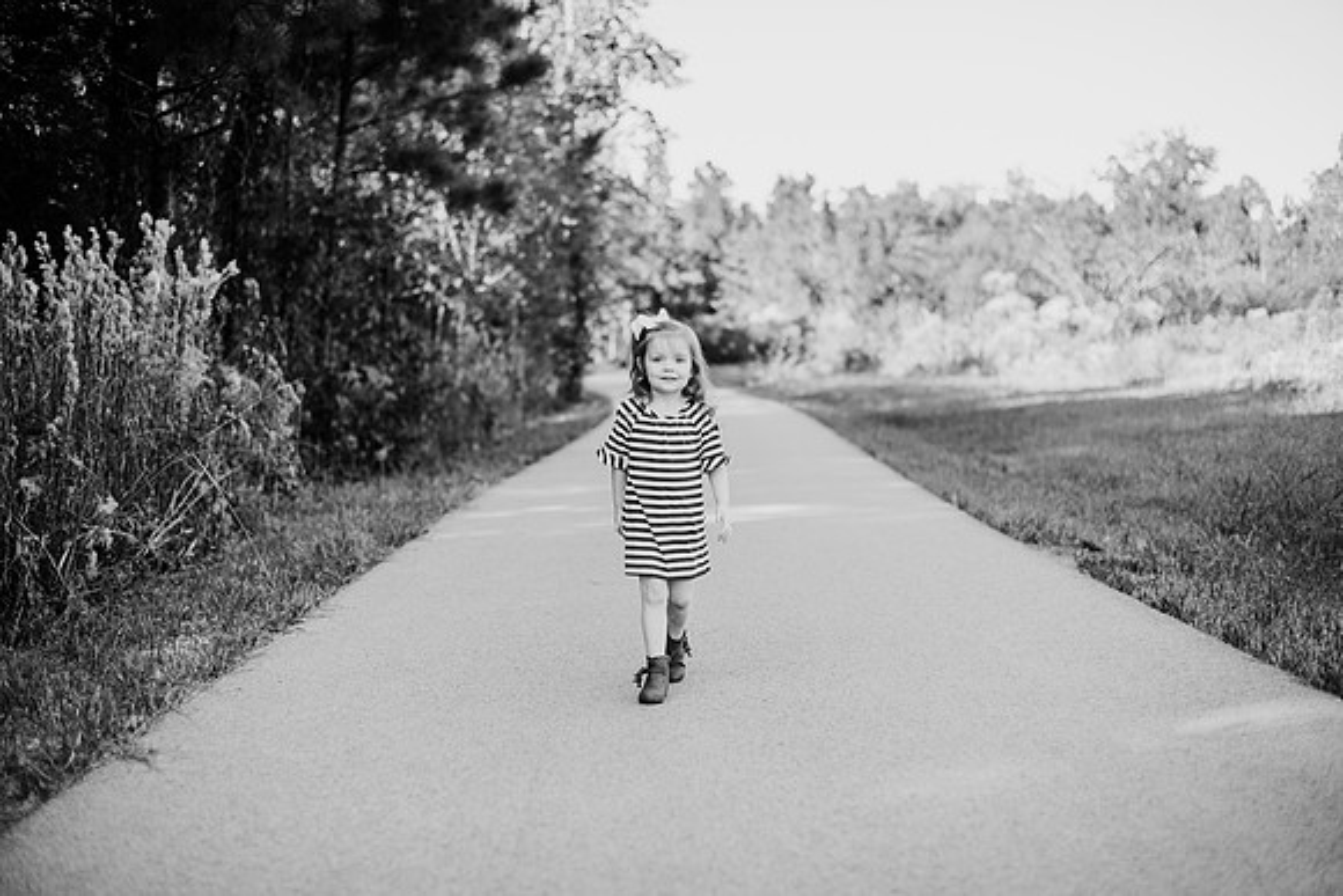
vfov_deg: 27.0
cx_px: 672
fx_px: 1866
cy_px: 448
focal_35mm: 50
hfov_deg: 39.6
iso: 200
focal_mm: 50
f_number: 2
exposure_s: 1/1000
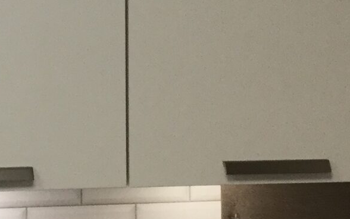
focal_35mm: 143
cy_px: -40
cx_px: -27
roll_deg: -0.1
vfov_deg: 9.1
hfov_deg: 14.3
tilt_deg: -0.3
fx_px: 1365
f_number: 2.4
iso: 50
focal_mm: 3.3
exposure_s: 1/33
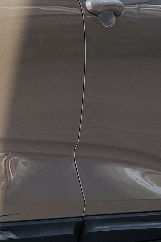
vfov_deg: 3.9
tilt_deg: -4.8
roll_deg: -1.4
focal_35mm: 528
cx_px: -262
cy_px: 138
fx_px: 3542
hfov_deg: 2.6
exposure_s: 1/638
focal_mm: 16.89
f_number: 2.8
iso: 25
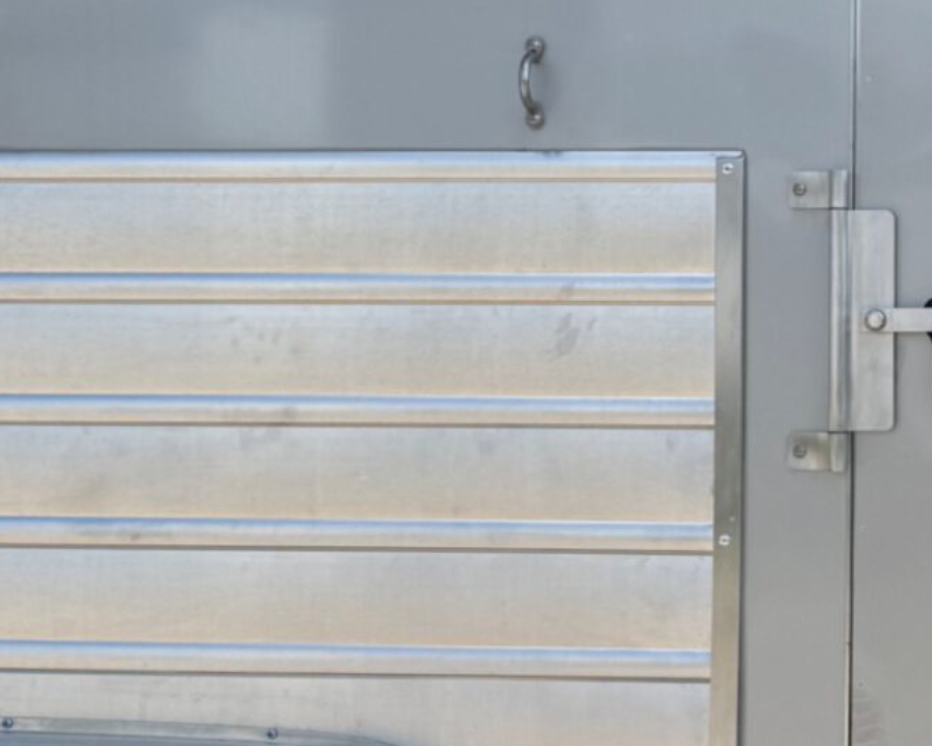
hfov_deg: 20.5
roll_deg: -2.0
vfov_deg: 17.0
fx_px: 2483
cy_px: 151
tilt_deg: +2.3
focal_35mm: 90
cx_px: 947
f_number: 1.78
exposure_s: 1/5348
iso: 80
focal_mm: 6.76
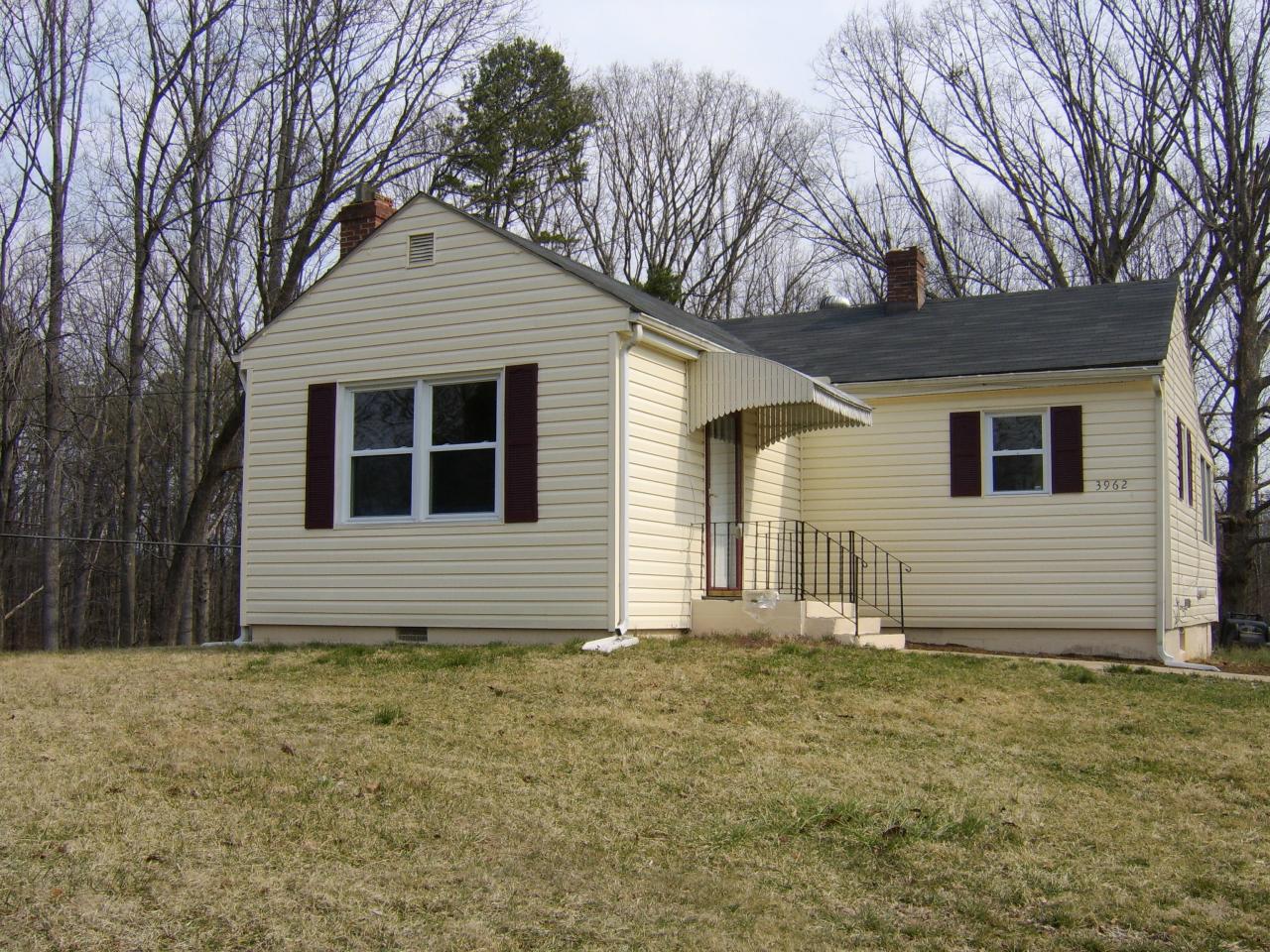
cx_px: 635
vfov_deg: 45.4
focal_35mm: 31
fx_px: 1137
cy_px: 476
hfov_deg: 58.4
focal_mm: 8.13
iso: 71
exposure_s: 1/297
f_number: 6.7
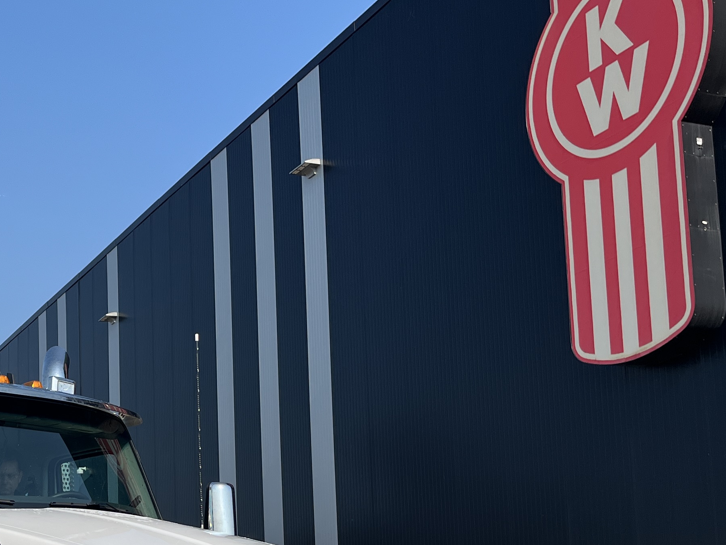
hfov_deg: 31.4
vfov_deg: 24.6
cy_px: 479
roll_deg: +0.5
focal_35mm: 58
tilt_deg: +7.8
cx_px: 46
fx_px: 1217
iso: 50
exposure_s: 1/4016
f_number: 1.6
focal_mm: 5.1
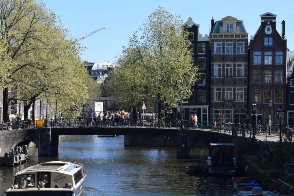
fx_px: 953
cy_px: 89
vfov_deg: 11.7
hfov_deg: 17.5
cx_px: 125
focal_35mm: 117
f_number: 8
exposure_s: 1/250
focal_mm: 55
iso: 200
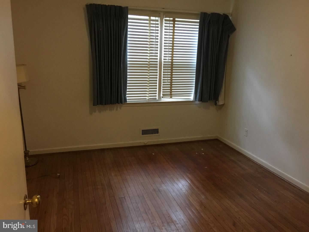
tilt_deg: -14.0
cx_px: 154
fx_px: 259
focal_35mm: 29
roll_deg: -1.9
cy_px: 116
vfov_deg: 48.2
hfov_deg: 61.7
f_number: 2.2
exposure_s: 1/15
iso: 100
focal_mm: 4.15
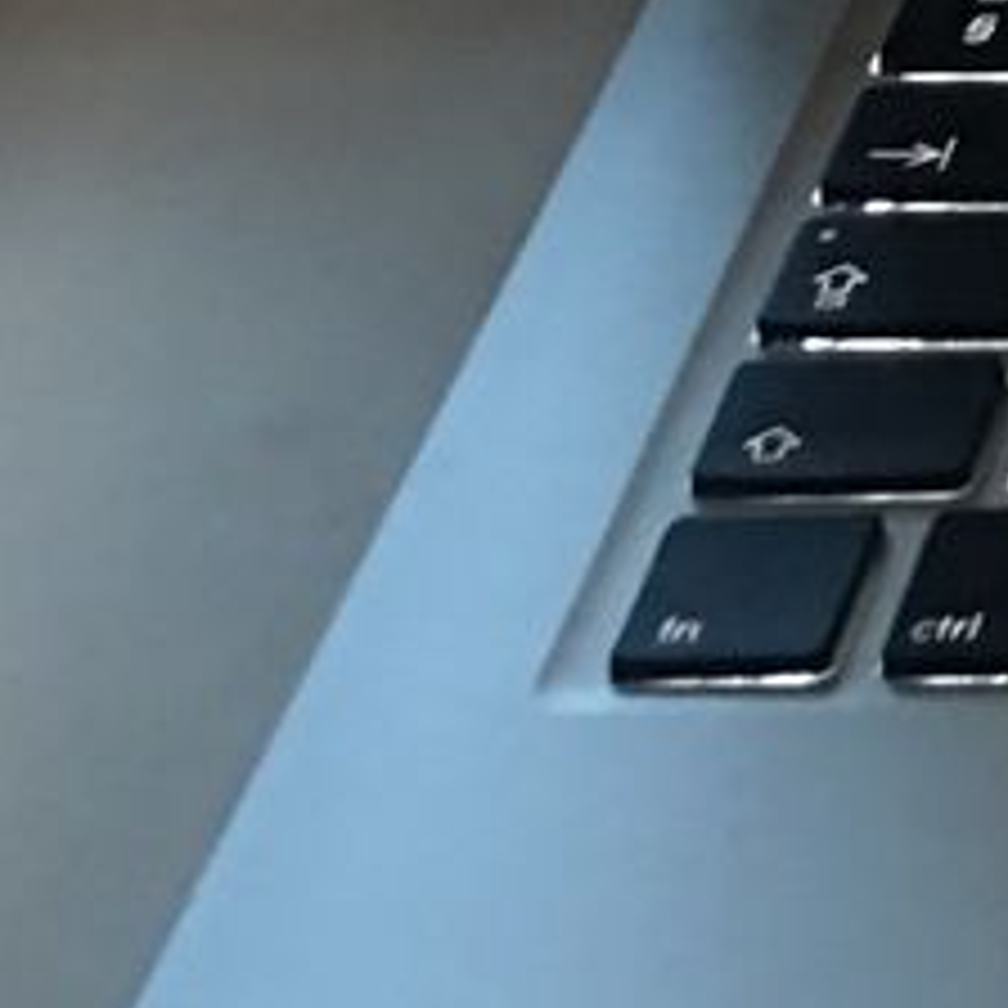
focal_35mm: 183
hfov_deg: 8.4
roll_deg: +0.0
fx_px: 6029
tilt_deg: -31.5
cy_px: -216
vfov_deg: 9.4
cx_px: 2722
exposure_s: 1/10
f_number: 2.2
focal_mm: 4.15
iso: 100
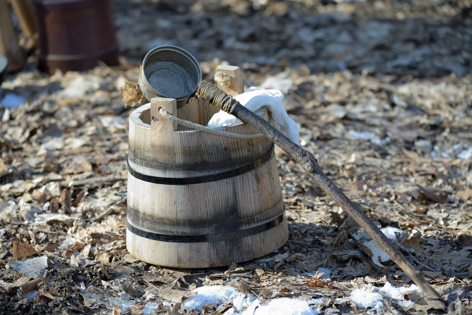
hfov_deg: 10.3
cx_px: 236
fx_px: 2622
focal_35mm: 200
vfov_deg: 6.9
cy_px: 158
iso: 640
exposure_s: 1/200
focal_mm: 200
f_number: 5
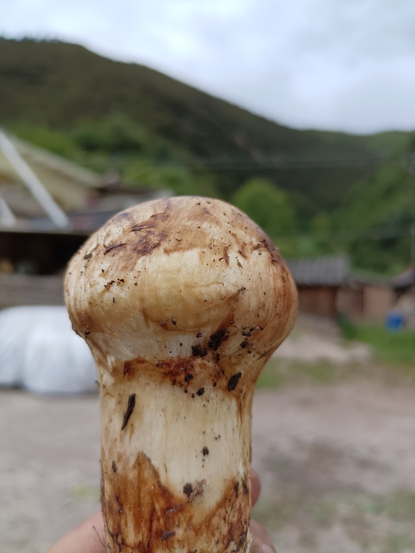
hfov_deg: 53.1
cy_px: 276
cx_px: 208
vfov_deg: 67.3
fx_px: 416
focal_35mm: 26
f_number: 1.8
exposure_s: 1/900
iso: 183
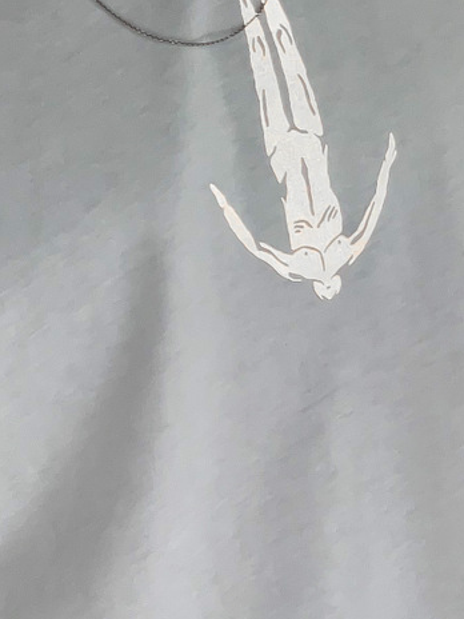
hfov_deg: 14.7
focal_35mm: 100
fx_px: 1787
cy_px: 660
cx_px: 361
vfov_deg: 18.9
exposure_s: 1/640
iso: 16
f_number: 1.8
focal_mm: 3
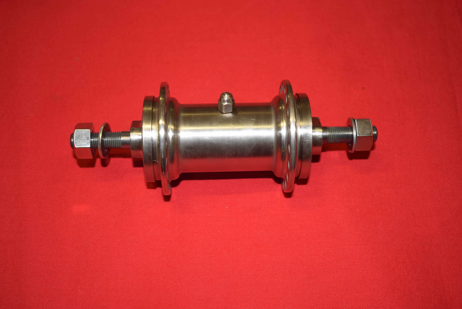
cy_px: 154
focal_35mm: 48
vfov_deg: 28.1
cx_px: 231
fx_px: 616
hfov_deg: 41.1
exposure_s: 1/25
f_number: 5
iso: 160
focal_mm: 32
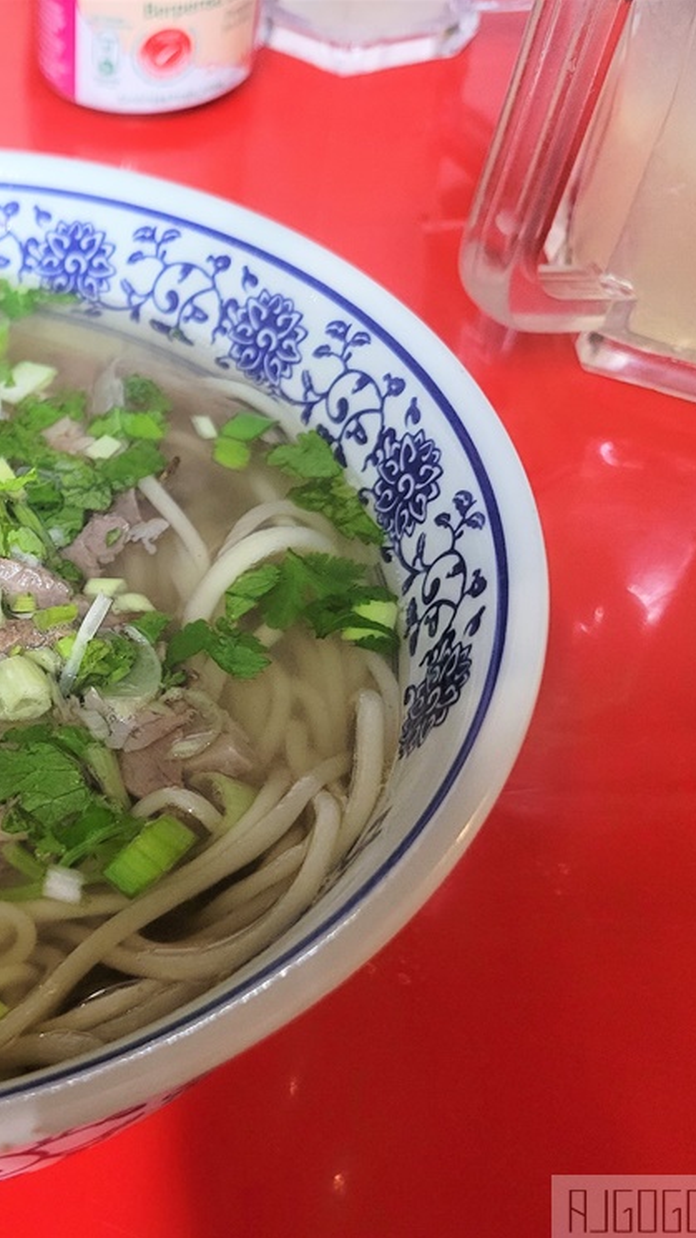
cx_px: -113
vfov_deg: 52.8
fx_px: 1247
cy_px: 621
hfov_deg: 27.8
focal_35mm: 38
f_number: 1.8
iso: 500
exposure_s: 1/25
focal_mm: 5.4
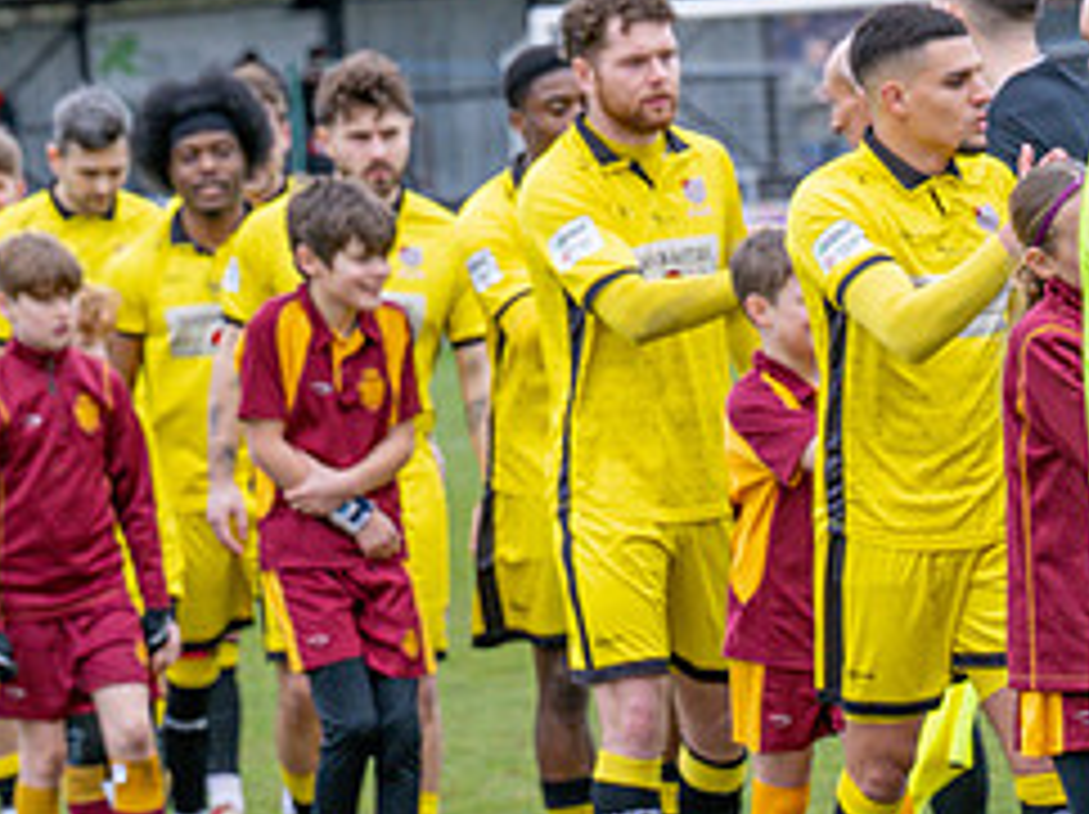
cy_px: 836
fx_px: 8360
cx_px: 1175
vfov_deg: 5.6
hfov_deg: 7.4
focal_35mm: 266
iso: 400
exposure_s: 1/500
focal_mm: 99
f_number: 5
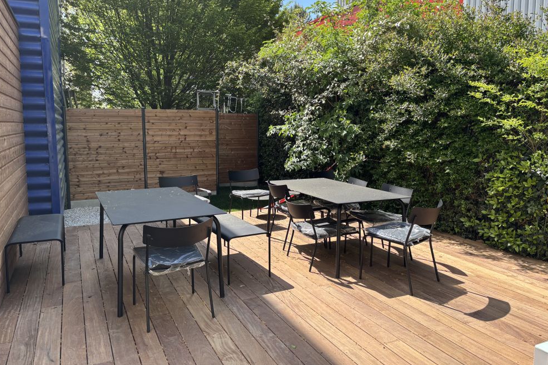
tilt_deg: -6.0
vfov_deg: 46.3
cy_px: 166
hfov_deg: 65.5
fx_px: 426
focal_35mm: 28
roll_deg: +0.0
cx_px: 267
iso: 50
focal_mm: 5.96
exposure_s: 1/1007
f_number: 1.6
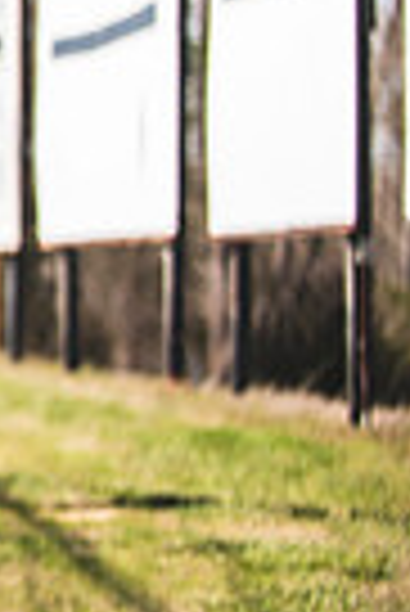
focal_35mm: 298
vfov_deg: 6.9
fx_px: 5078
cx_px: -874
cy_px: -25
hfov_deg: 4.4
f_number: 2.8
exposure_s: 1/1000
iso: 100
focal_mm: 70
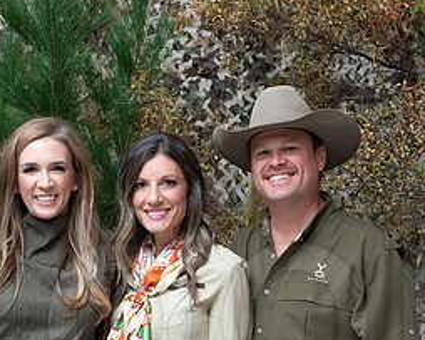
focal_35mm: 113
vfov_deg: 13.5
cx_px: 107
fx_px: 1421
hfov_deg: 16.9
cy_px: 312
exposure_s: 1/160
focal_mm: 52
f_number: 6.3
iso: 1600
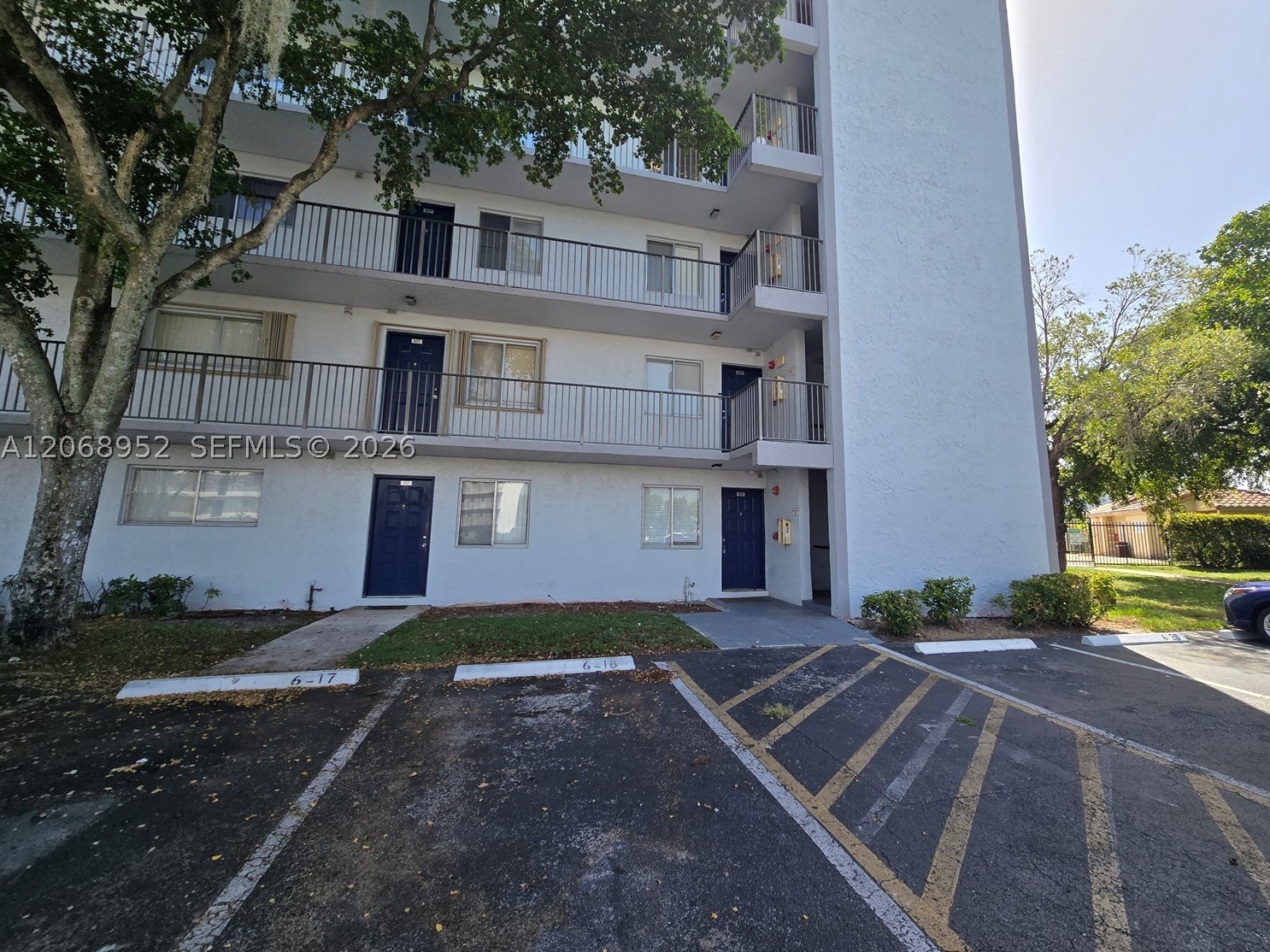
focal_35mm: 14
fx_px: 514
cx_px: 678
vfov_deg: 85.6
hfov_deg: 101.9
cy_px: 447
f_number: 2.2
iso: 50
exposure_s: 1/1027
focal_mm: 2.2
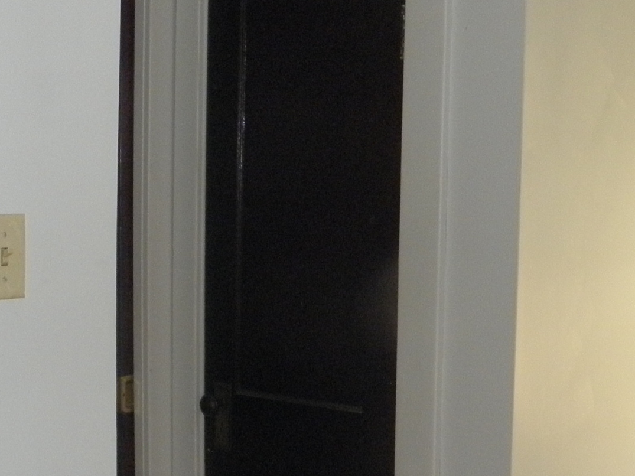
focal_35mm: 80
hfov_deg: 24.1
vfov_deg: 18.2
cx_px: 497
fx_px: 1467
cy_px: 401
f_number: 3.5
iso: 200
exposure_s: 1/30
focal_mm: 5
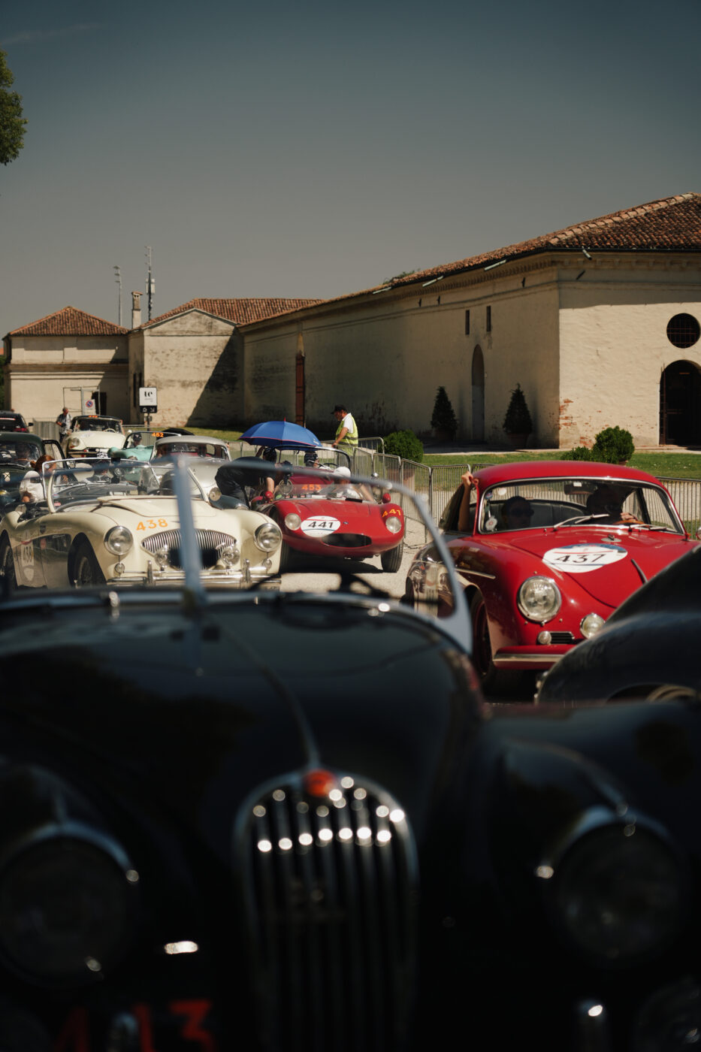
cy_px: 526
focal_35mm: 84
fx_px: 2454
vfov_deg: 24.2
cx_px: 350
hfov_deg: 16.3
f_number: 4
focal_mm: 84
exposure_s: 1/1000
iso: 160
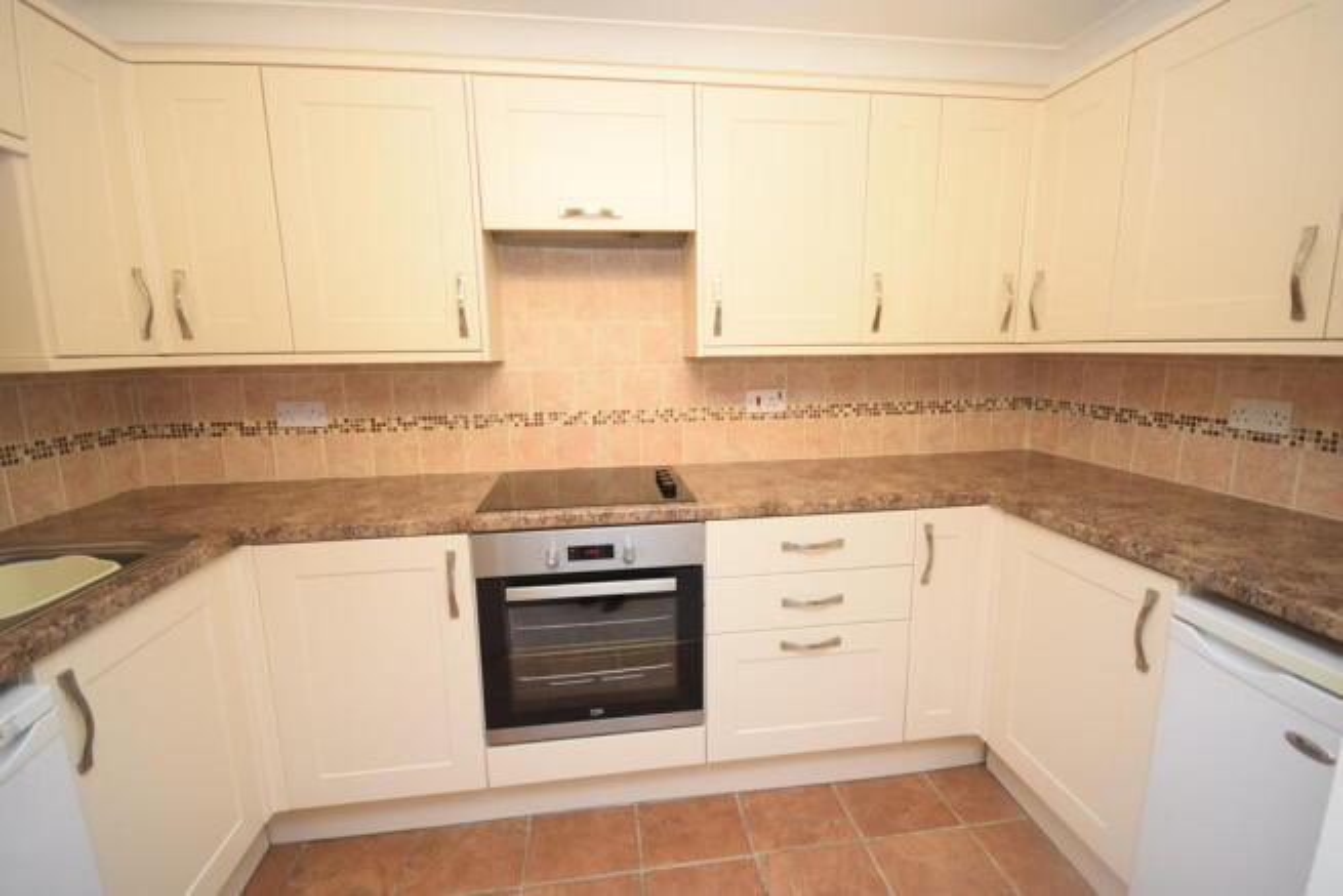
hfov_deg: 100.4
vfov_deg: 77.4
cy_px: 448
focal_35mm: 15
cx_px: 672
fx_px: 560
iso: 800
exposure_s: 1/80
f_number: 4.5
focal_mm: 10
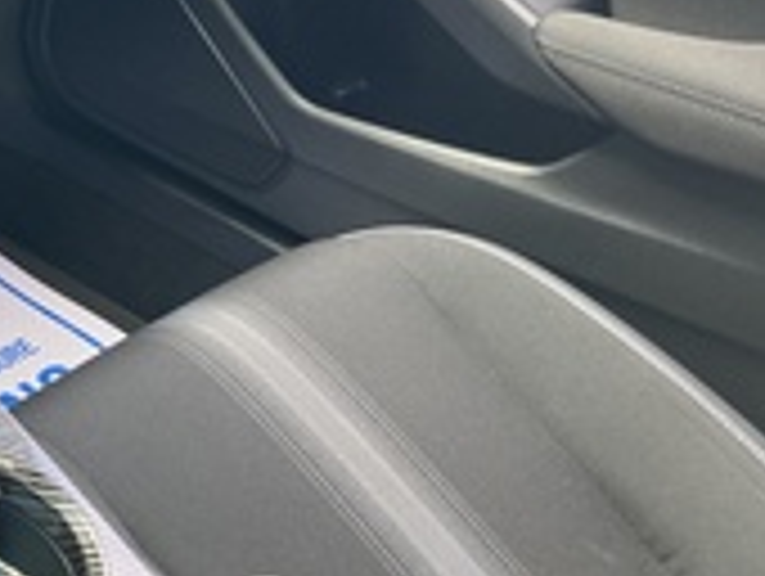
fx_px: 1527
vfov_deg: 20.6
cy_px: -7
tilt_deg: -24.1
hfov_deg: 26.3
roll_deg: -7.2
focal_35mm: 69
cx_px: -36
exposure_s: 1/121
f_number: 1.8
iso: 80
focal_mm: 3.99
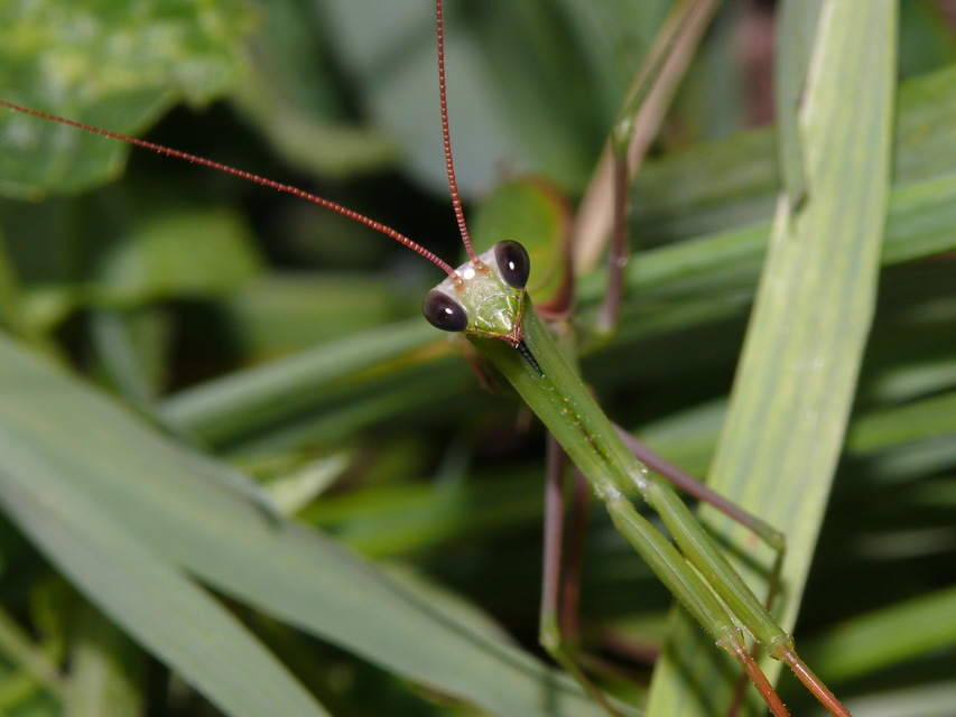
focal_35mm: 324
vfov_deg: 4.6
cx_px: 478
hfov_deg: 6.1
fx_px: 8949
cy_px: 358
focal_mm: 68.4
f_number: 11
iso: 100
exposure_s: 1/640
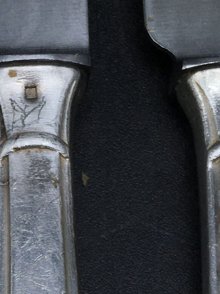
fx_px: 1009
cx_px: -52
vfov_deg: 15.6
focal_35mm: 119
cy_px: 398
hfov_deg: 12.1
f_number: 2.2
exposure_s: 1/246
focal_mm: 4.15
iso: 25
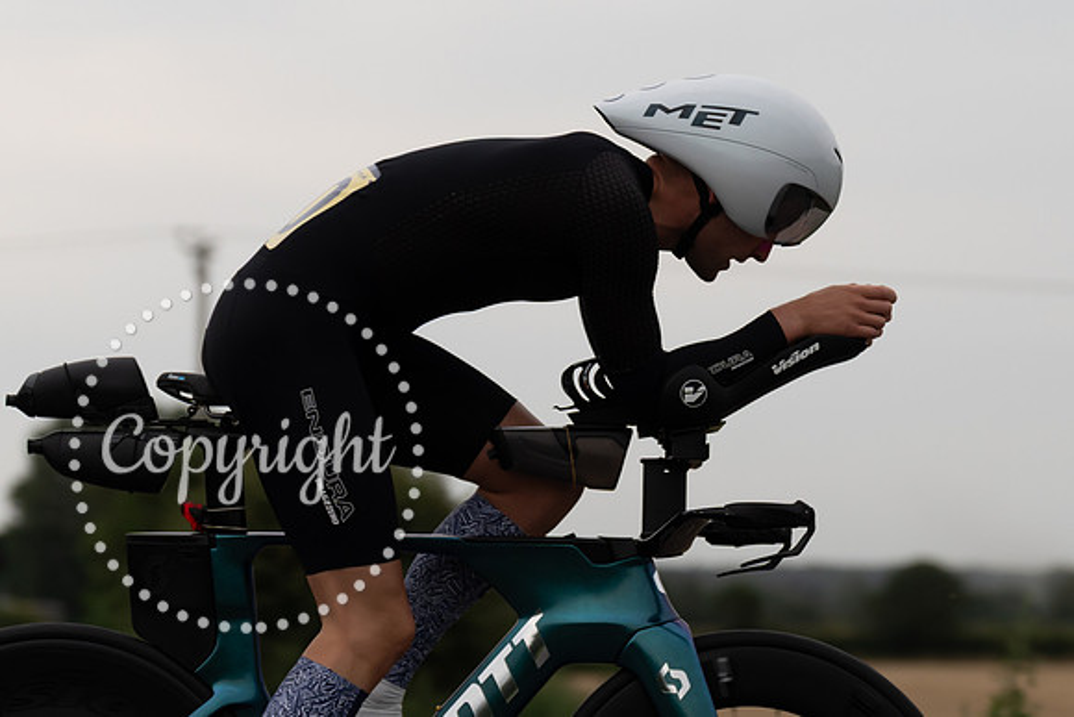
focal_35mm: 168
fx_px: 5001
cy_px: 362
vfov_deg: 8.2
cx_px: 752
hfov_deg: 12.2
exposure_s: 1/1000
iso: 640
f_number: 3.2
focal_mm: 87
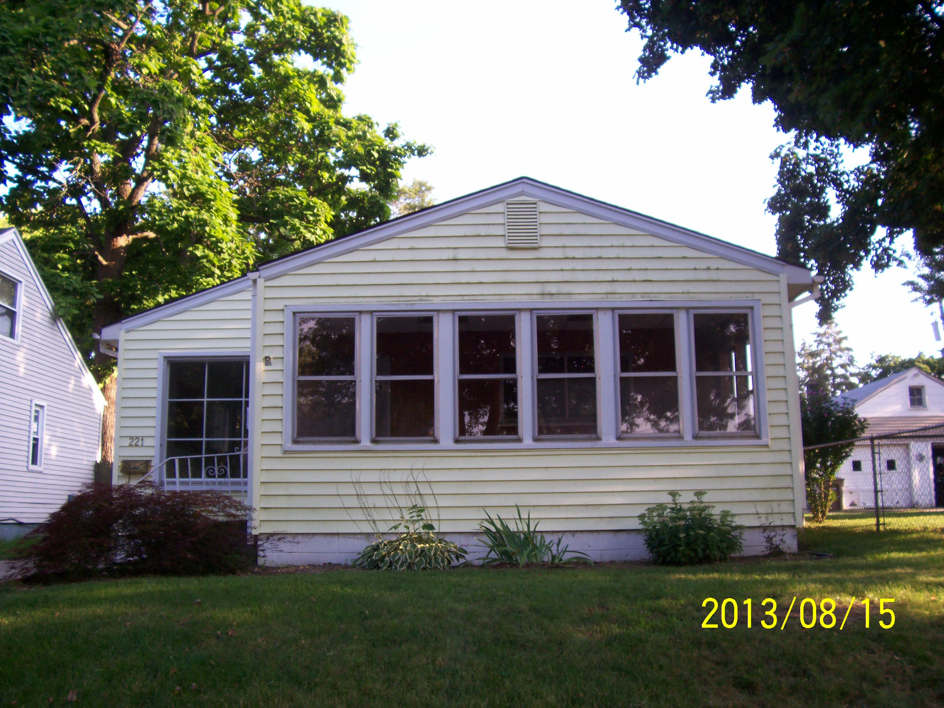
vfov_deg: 41.8
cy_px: 354
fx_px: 927
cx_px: 472
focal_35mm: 34
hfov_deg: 54.0
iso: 80
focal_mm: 5.6
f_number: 2.7
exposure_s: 1/214
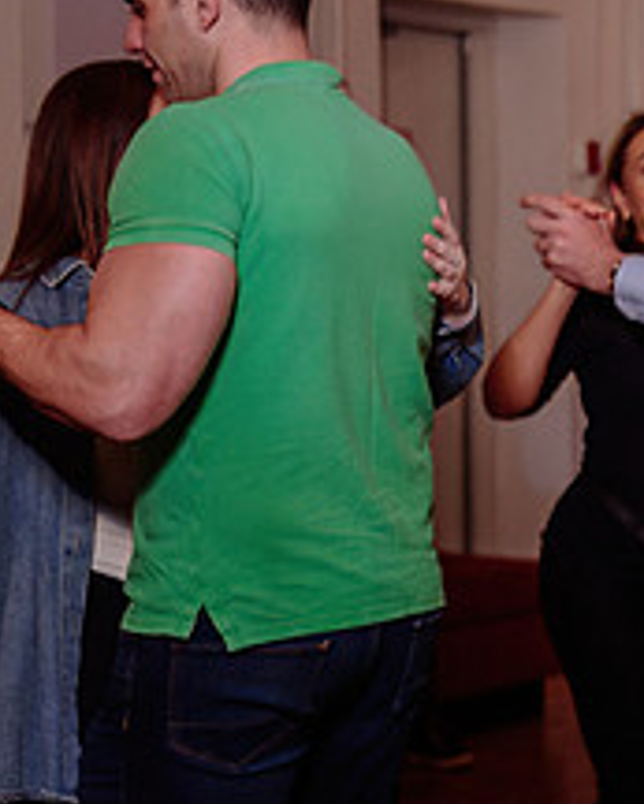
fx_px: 2381
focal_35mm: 100
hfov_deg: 13.1
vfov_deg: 19.2
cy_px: 327
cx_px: 1336
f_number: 2.8
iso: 800
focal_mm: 32
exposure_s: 1/160
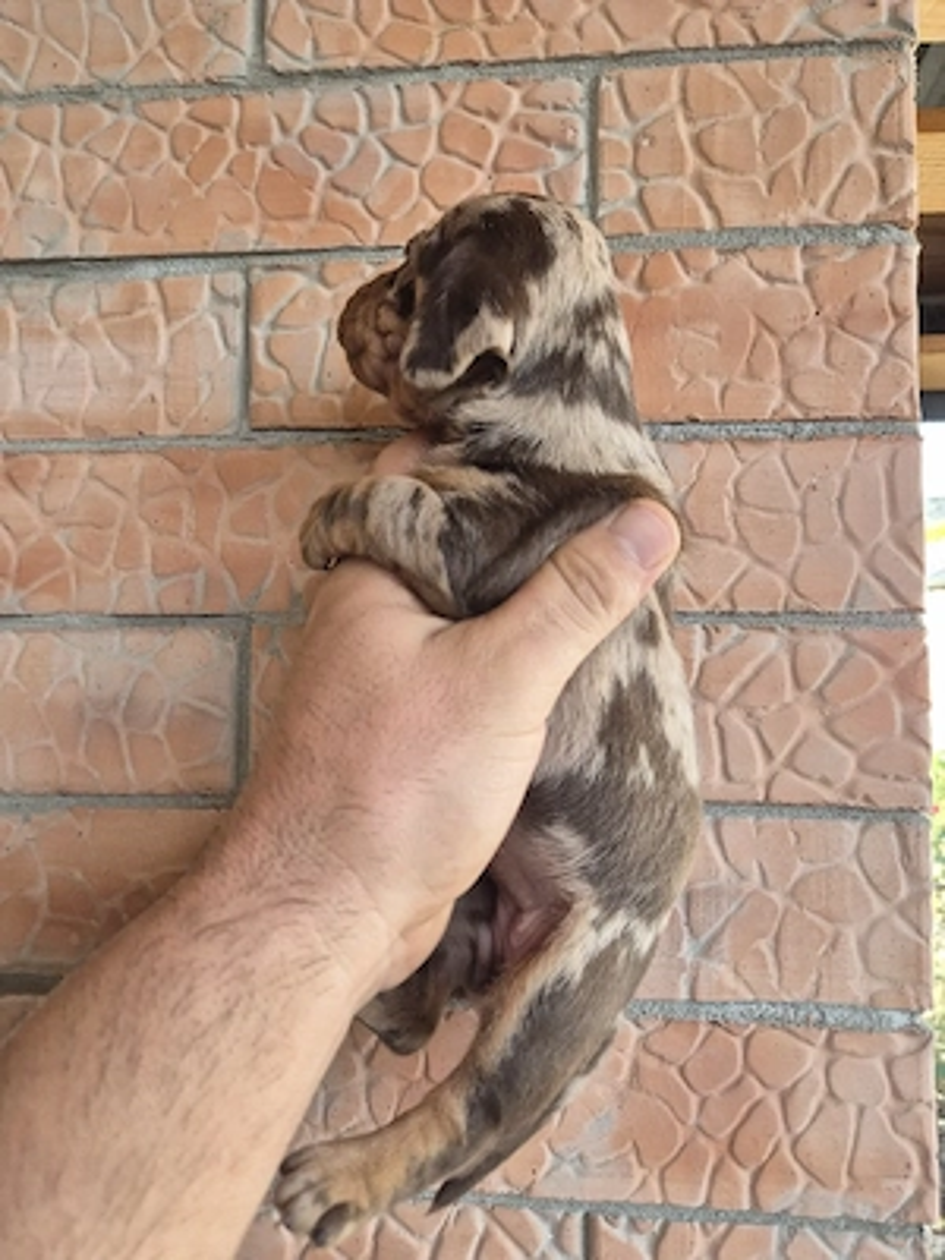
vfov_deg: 73.9
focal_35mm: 23
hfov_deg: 58.9
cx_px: 472
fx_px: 837
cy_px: 630
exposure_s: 1/182
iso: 80
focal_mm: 5.4
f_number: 1.8
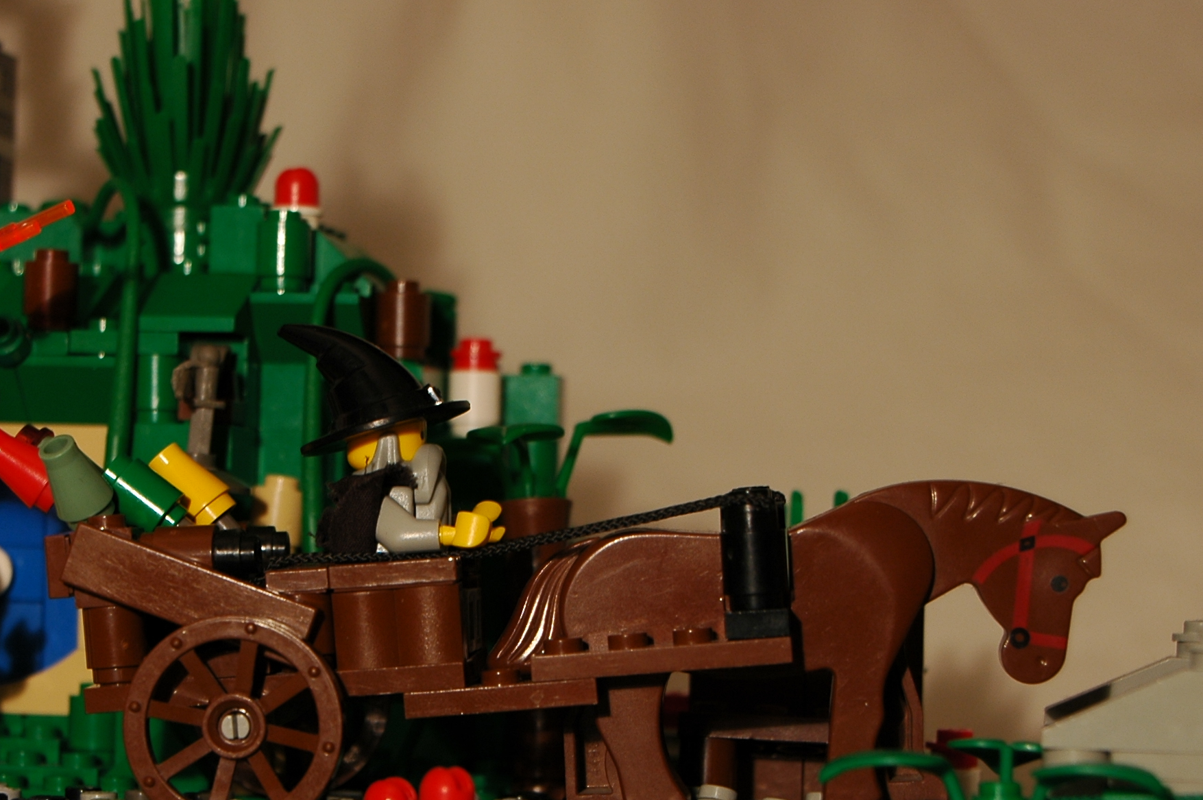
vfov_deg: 12.6
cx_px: 346
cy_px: 647
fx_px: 3606
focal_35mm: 108
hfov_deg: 18.9
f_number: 4.2
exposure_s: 1/40
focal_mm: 42
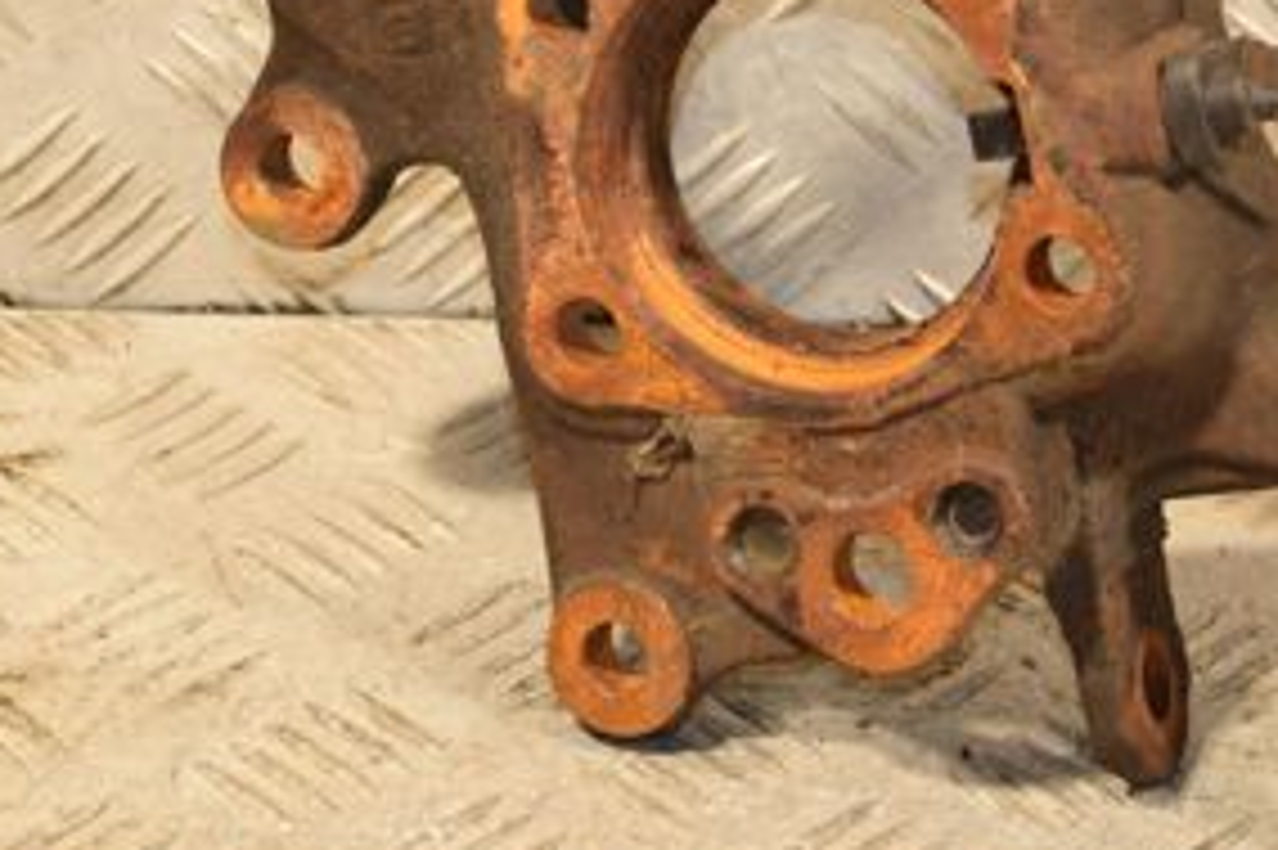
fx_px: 5996
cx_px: 1035
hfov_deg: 12.1
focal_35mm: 169
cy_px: -67
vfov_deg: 8.1
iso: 800
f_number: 5
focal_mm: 50
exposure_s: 1/200
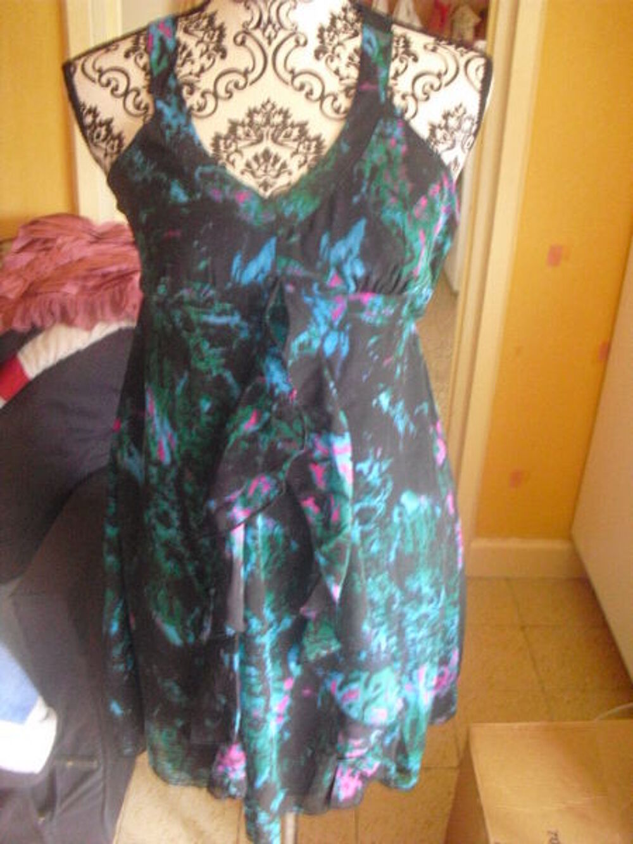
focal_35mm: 36
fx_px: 878
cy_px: 422
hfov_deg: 39.7
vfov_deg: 51.4
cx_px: 316
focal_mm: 6.3
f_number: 3.1
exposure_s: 1/8
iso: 800
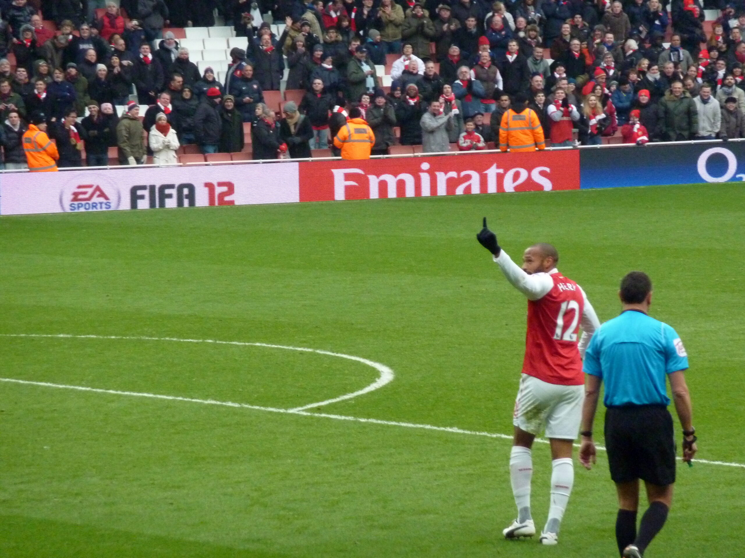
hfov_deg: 6.6
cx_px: 372
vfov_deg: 5.0
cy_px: 279
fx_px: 6457
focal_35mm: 300
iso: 640
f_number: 4.9
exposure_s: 1/250
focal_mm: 49.2
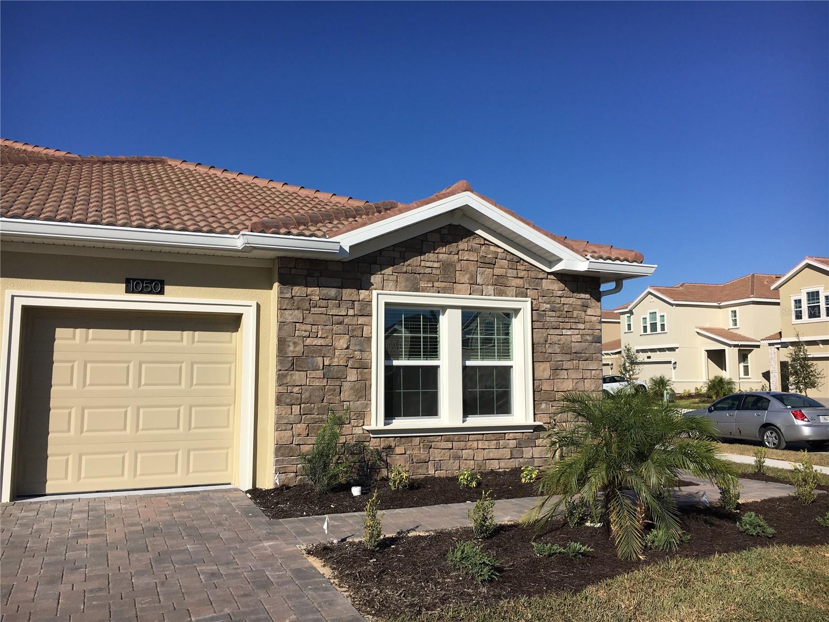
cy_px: 311
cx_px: 414
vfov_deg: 48.2
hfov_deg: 61.7
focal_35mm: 29
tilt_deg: +5.2
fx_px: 695
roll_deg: -0.3
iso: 25
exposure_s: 1/3497
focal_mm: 4.15
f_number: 2.2
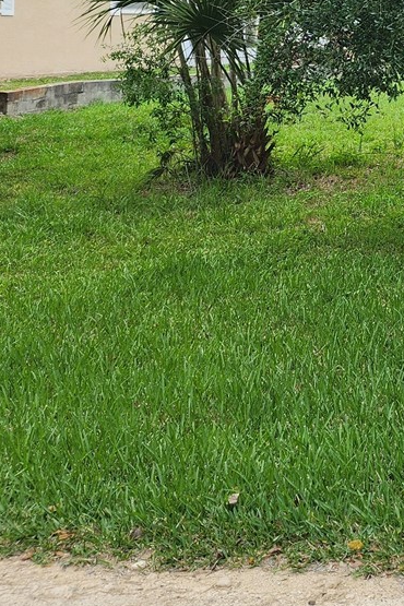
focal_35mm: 69
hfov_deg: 16.6
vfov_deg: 27.7
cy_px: 17
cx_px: 714
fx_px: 1161
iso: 12
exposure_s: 1/450
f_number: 1.8
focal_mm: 6.4
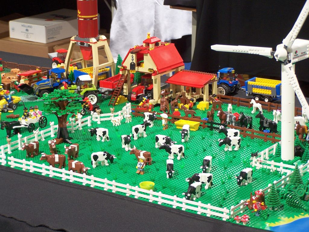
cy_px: 116
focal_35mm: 105
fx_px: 937
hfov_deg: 18.7
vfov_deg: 14.1
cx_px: 154
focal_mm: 17.5
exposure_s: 1/2
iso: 80
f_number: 3.2
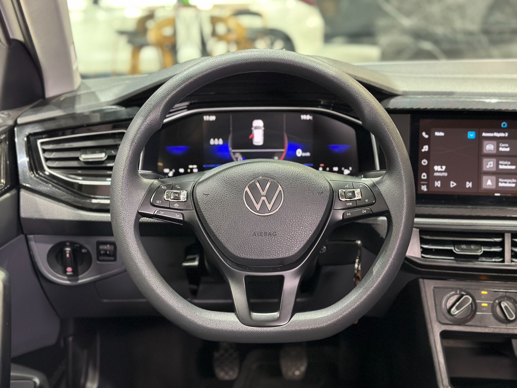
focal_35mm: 48
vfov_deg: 30.3
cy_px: 194
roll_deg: +0.2
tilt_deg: -16.9
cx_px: 258
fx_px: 717
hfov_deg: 39.7
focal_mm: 6.86
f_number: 1.78
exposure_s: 1/30
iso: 640
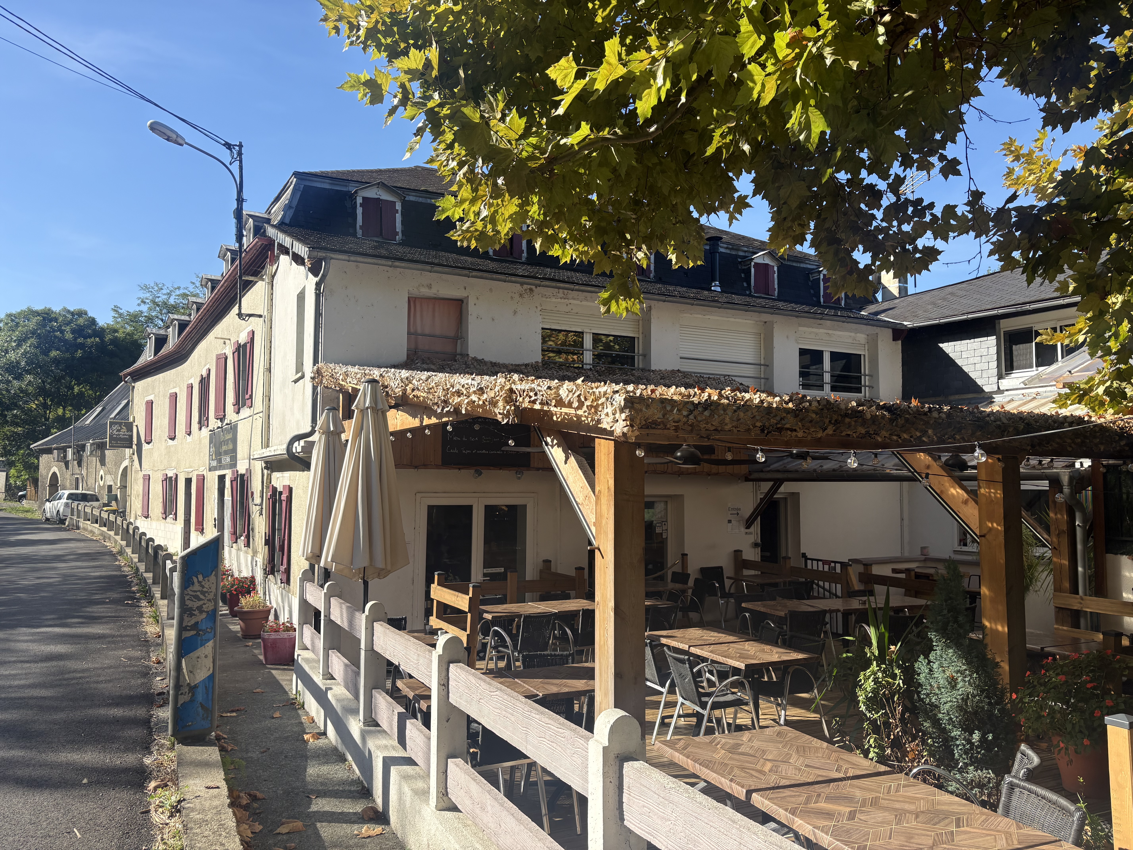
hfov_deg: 67.3
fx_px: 851
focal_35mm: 26
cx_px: 566
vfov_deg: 53.1
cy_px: 425
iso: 50
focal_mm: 5.96
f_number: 1.6
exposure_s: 1/1667
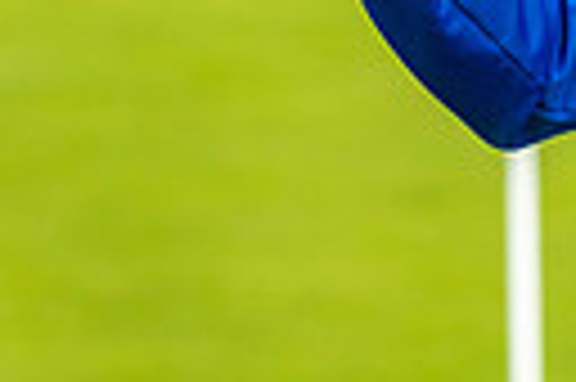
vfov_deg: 3.5
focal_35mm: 385
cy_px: -425
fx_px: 6152
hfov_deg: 5.3
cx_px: 900
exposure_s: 1/1250
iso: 640
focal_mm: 85
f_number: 4
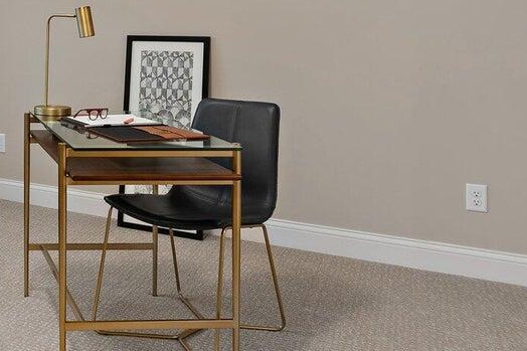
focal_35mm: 47
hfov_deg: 36.4
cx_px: -40
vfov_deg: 27.7
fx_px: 683
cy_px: 30
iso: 320
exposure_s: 1/6
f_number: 5
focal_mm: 15.9
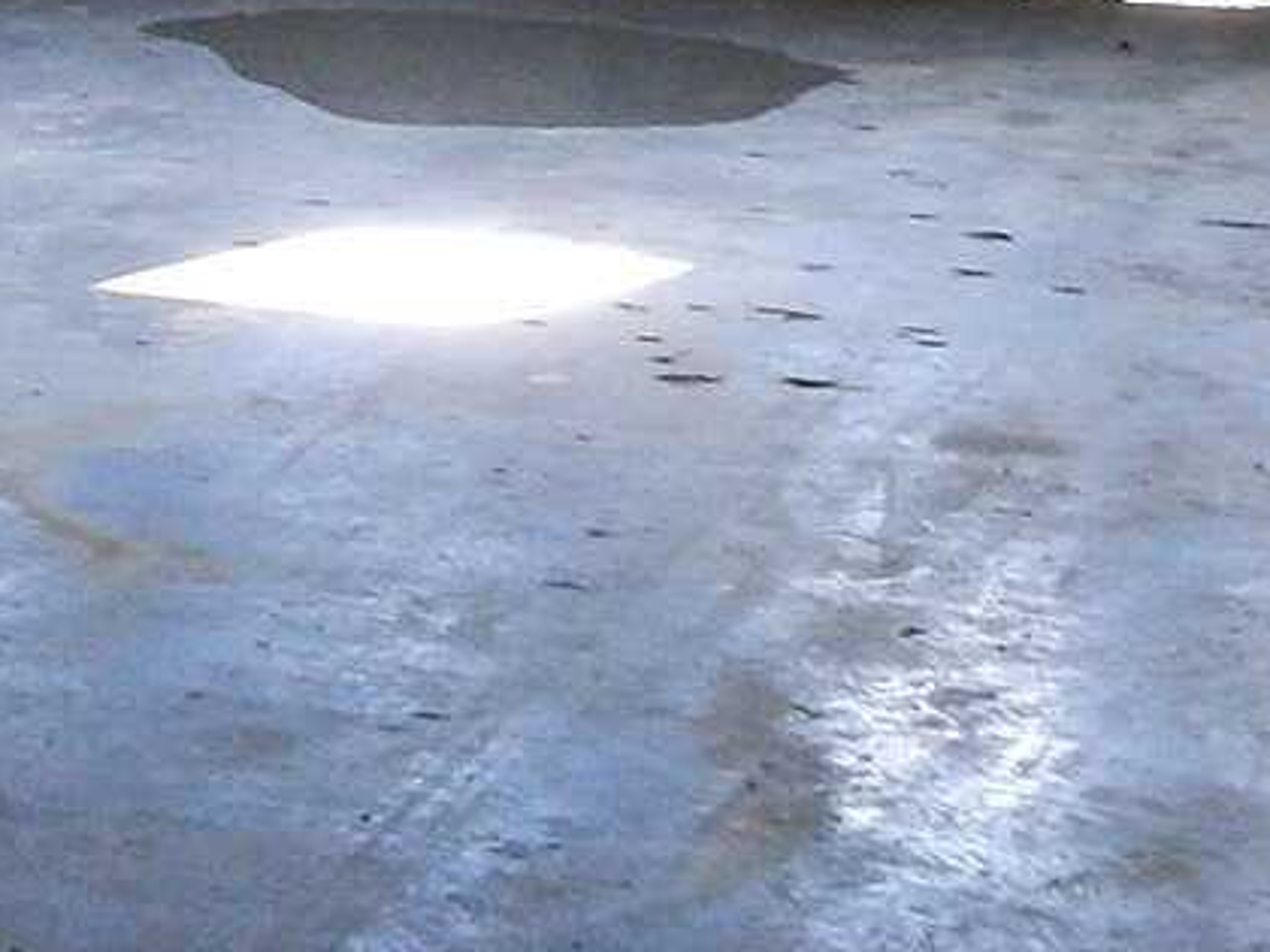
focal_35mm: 119
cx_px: -1001
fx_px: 4366
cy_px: -626
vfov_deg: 11.7
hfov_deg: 14.6
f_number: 3.7
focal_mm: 4.5
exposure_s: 1/30
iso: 250
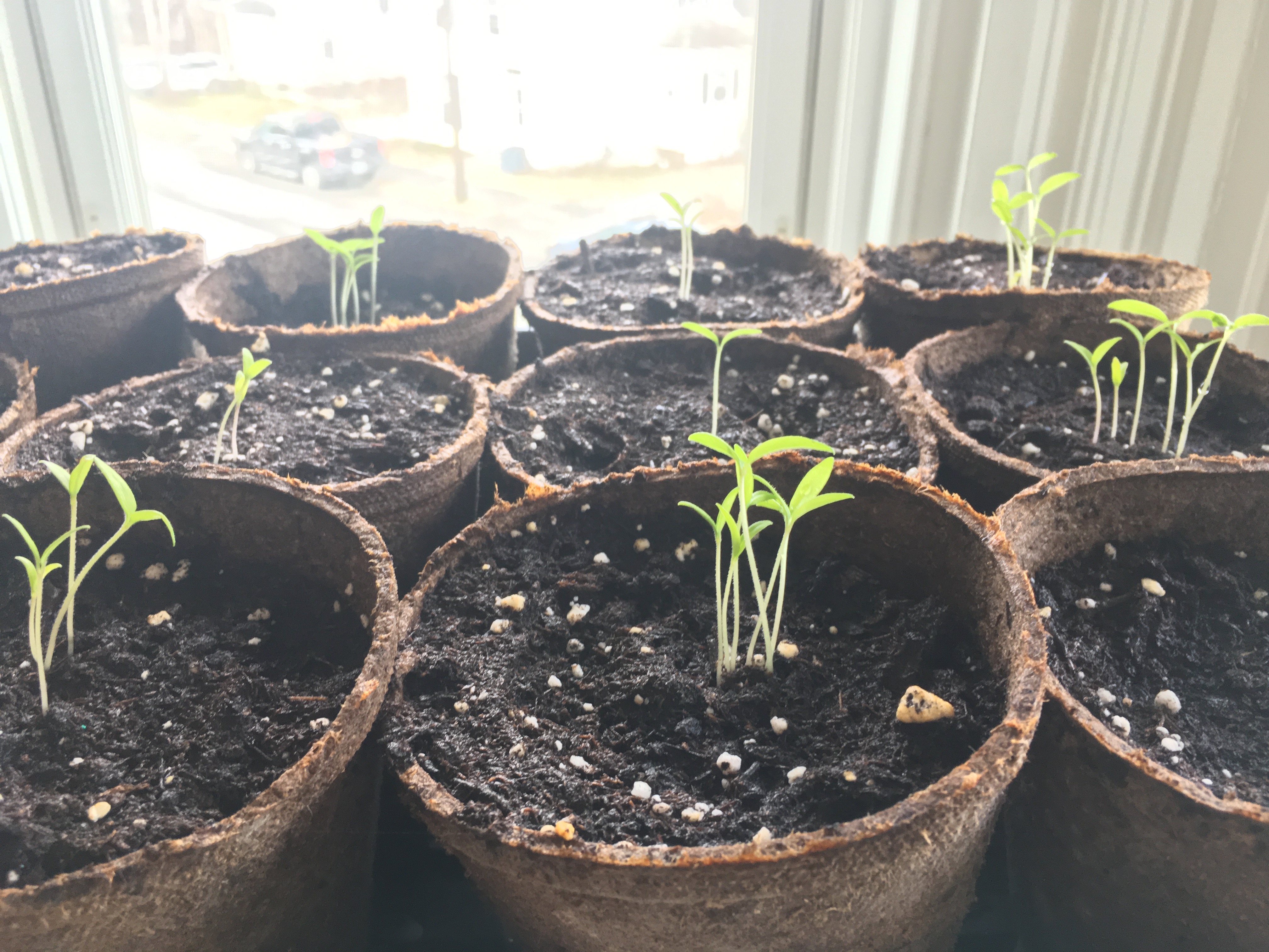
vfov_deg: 48.2
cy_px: 476
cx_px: 634
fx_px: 1063
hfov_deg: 61.7
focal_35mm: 29
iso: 80
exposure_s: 1/30
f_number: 2.2
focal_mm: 4.15
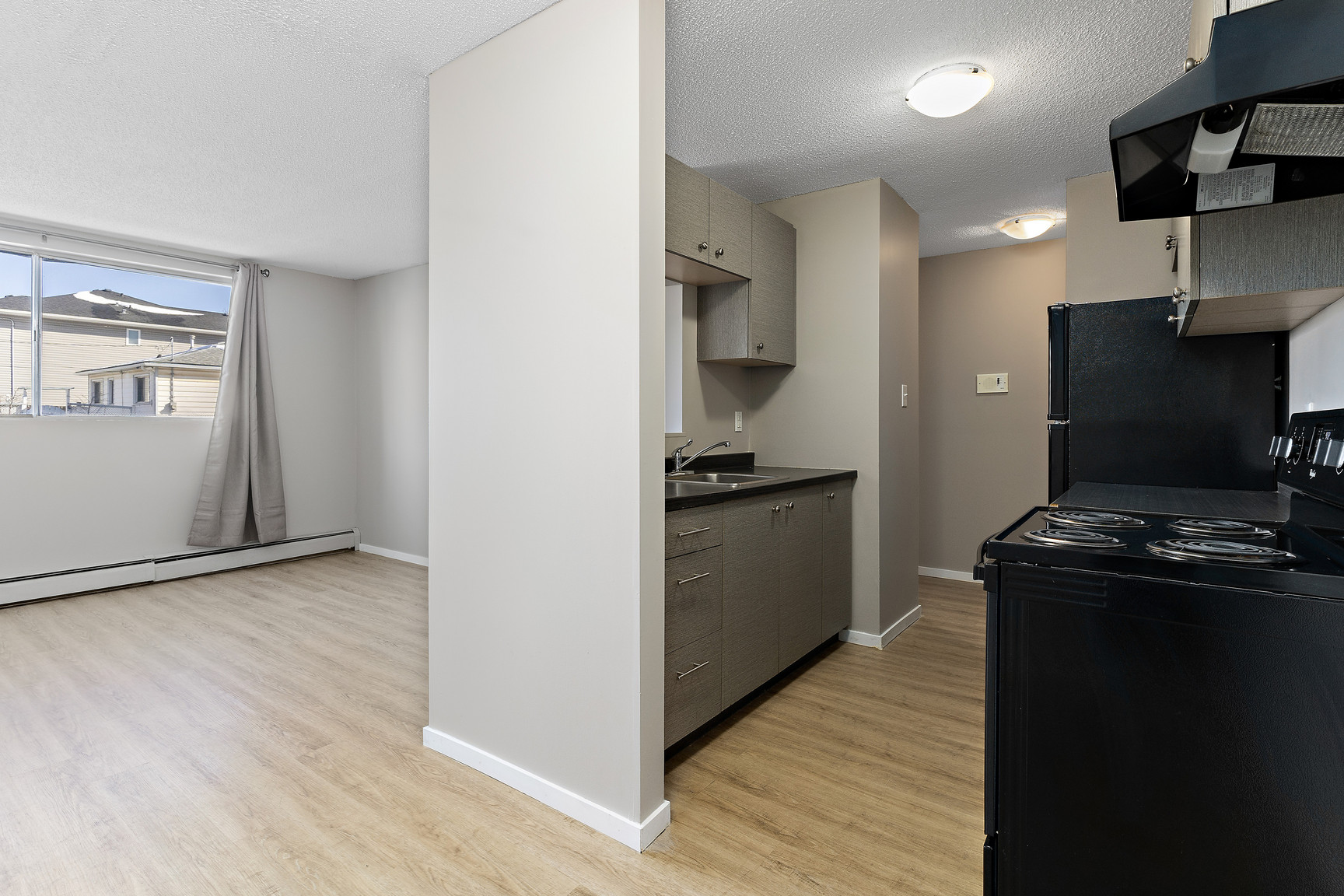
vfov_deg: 70.4
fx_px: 635
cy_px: 448
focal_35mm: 17
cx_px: 672
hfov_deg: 93.3
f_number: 8
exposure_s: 1/6
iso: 640
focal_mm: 17
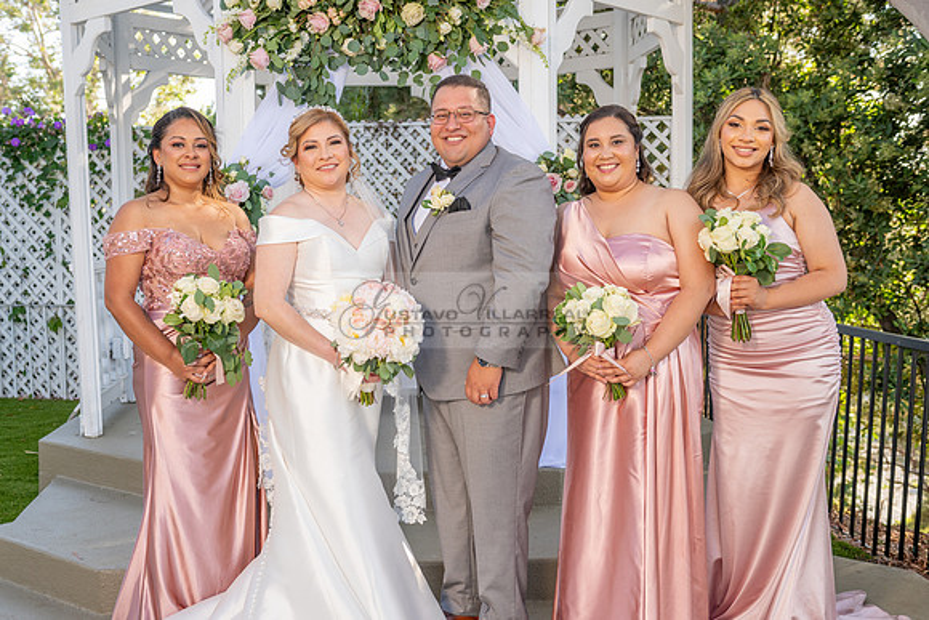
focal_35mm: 44
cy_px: 340
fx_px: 1131
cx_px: 420
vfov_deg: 30.6
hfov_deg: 44.6
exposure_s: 1/200
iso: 250
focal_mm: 40
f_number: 4.5
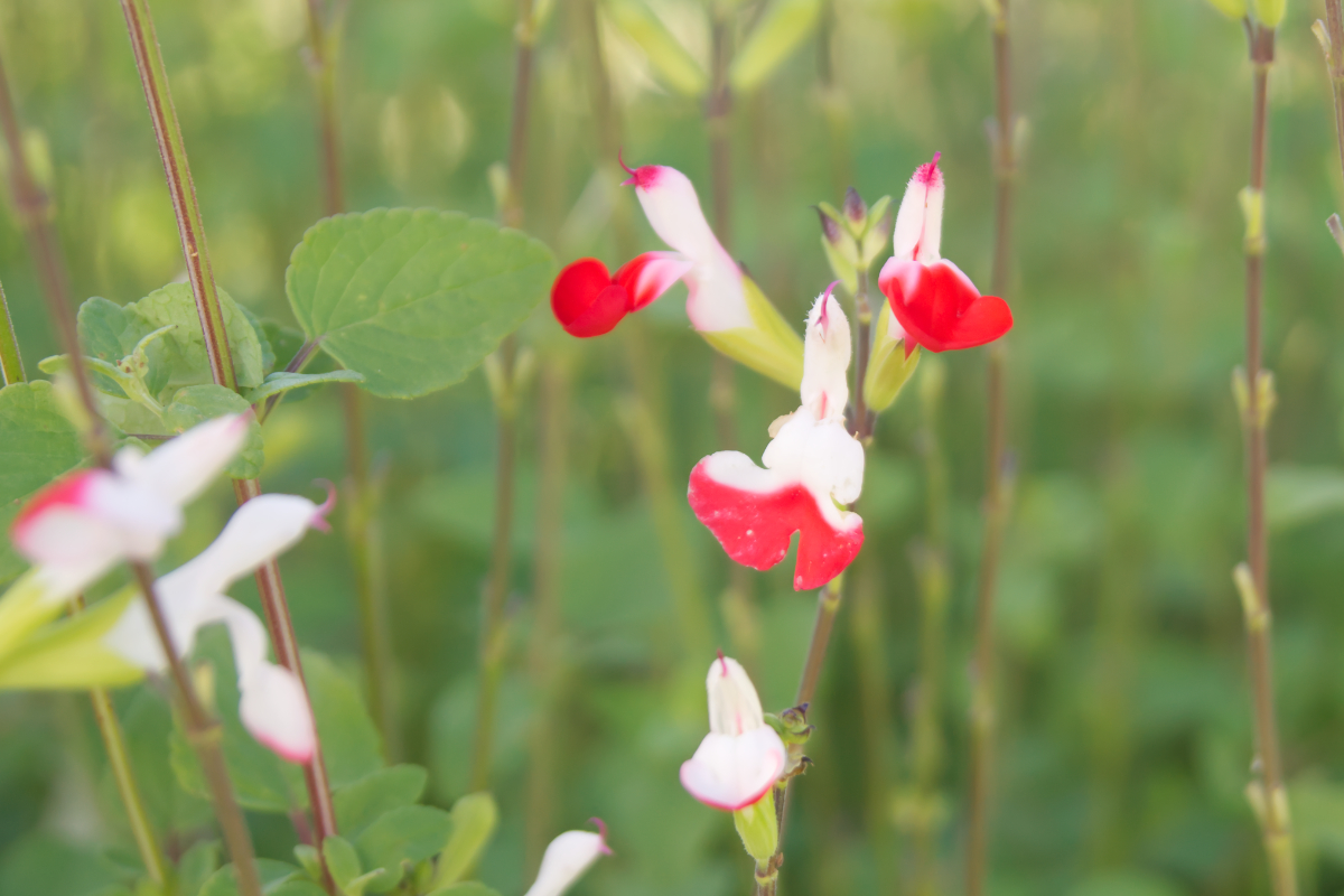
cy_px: 448
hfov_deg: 24.6
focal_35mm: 82
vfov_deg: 16.6
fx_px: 3080
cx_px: 672
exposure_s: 1/320
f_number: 5.6
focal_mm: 55
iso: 320
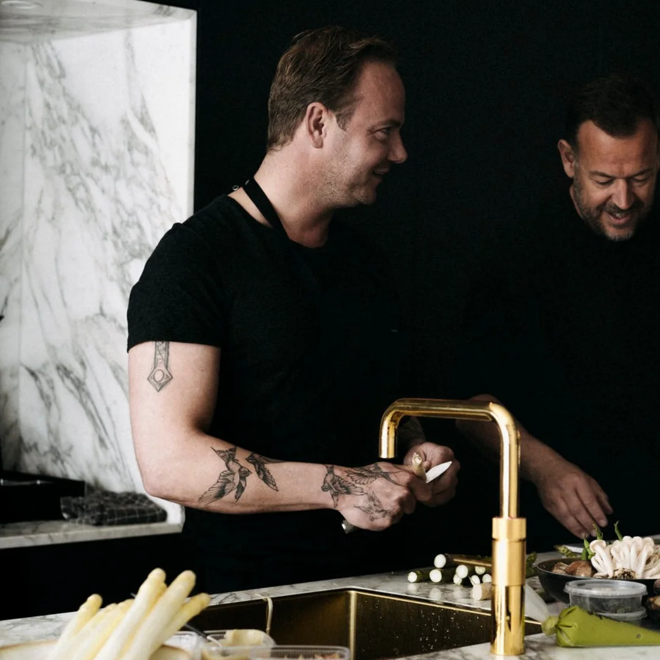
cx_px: 481
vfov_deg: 20.9
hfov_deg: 20.7
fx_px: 1790
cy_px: 306
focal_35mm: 83
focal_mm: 55
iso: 100
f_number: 3.2
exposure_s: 1/80
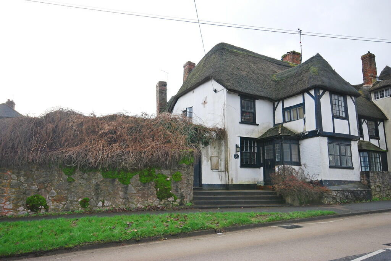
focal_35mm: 30
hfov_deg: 61.9
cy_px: 130
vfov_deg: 43.7
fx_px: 326
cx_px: 196
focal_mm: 20
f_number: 8
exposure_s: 1/80
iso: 200
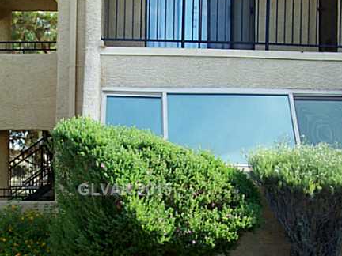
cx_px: 126
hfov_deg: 30.6
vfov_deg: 23.1
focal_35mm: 63
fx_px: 622
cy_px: 190
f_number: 2.8
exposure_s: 1/280
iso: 80
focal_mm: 5.7
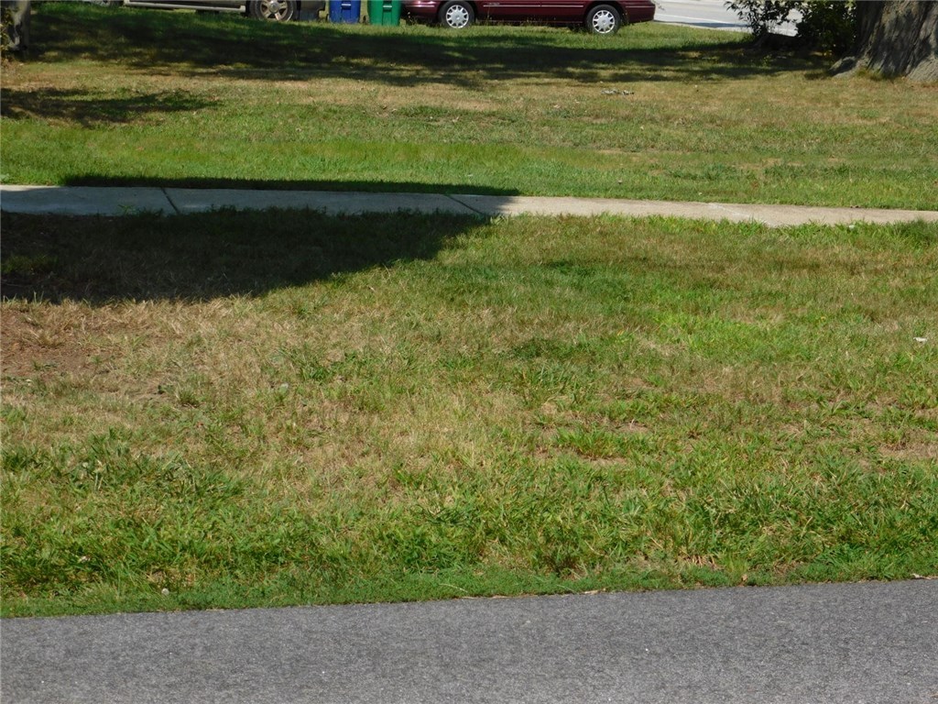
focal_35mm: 99
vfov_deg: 14.9
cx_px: 469
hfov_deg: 19.8
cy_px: 352
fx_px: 2683
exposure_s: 1/800
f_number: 4.6
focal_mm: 17.6
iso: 125
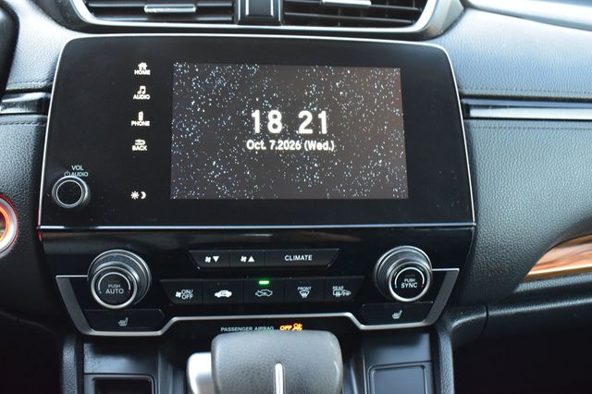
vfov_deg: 36.8
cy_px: 197
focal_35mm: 36
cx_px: 296
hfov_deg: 53.2
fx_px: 592
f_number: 6.3
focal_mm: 24
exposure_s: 1/15
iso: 1400
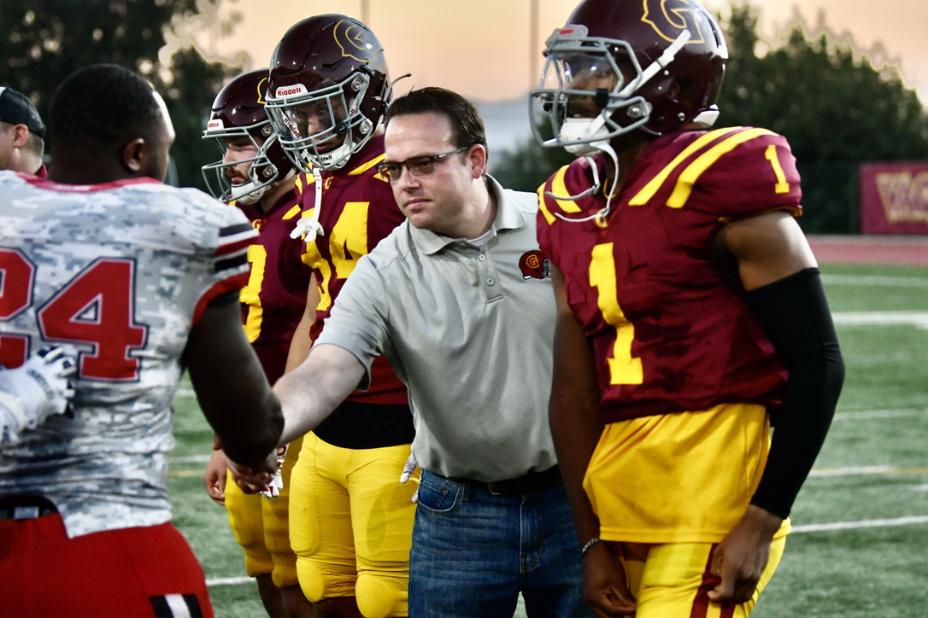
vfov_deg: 13.0
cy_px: 309
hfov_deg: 19.5
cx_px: 464
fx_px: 2706
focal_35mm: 105
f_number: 2.8
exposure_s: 1/640
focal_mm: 70
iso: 1250
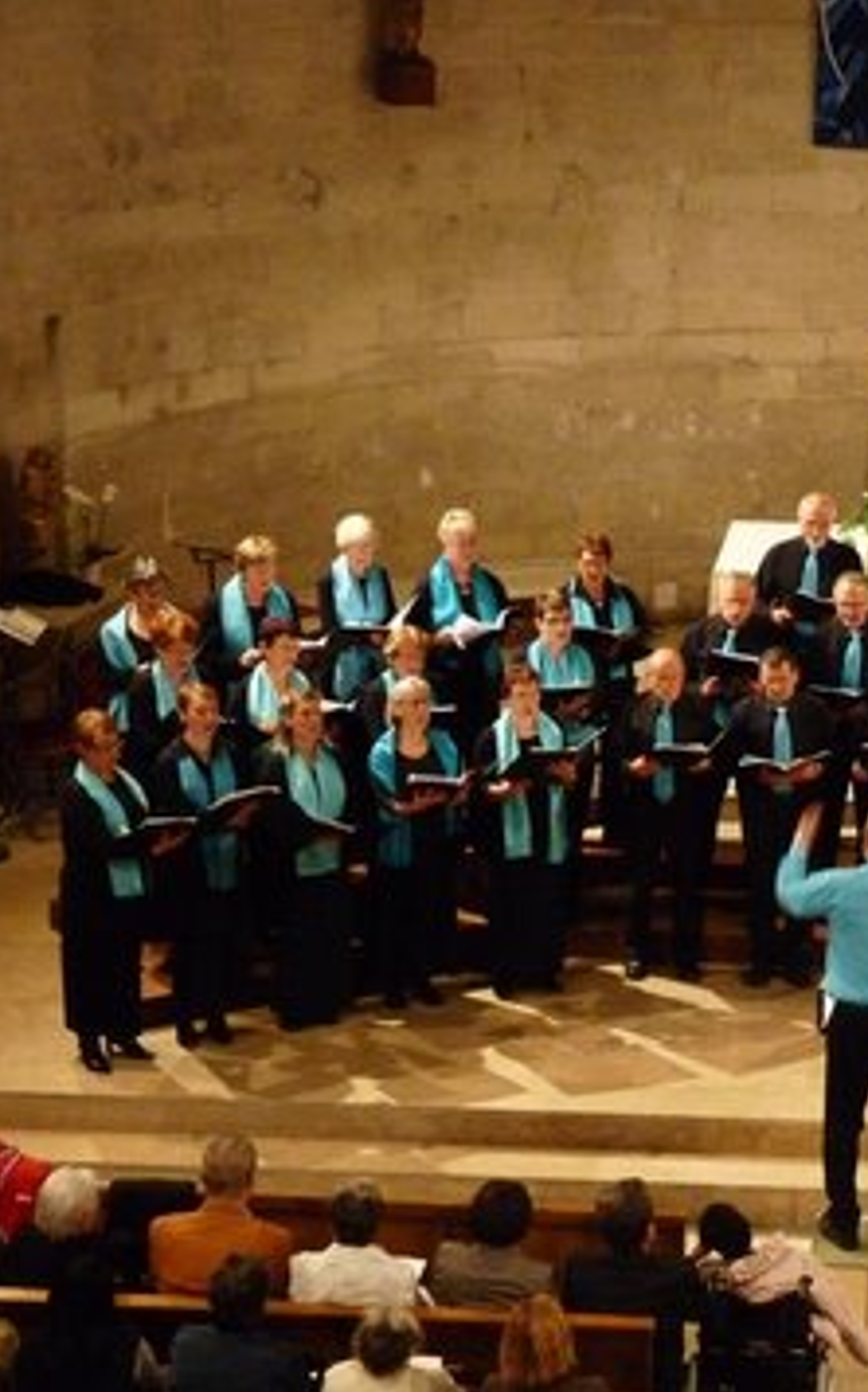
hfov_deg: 13.8
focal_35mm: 93
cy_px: 696
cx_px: 927
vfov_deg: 22.3
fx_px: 3526
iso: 800
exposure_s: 1/13
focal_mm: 11.5
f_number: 3.4
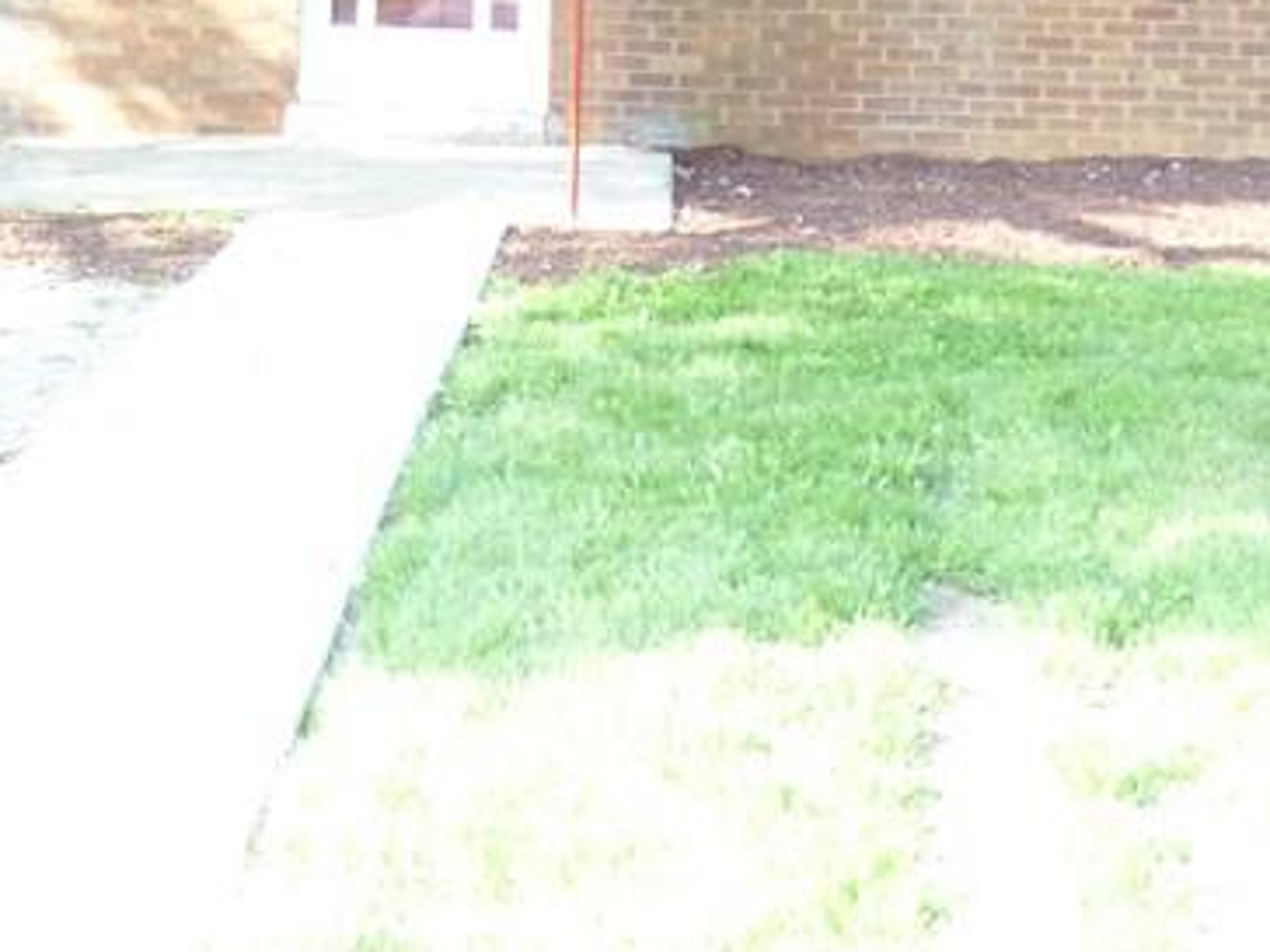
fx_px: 3302
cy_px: -70
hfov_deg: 21.8
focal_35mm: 90
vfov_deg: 16.0
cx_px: 635
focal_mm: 5.78
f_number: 3.4
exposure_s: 1/60
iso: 100
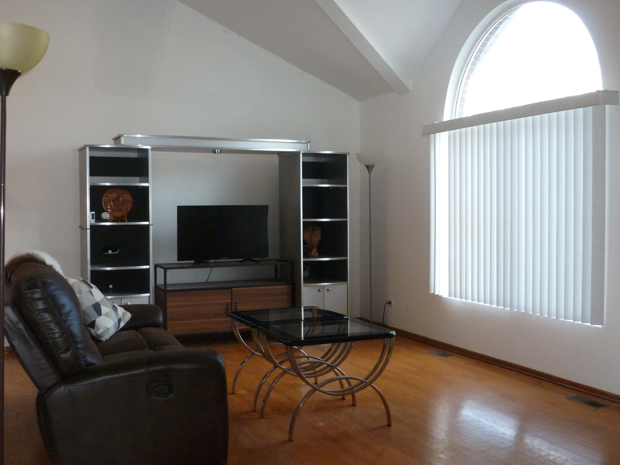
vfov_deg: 39.7
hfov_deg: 51.4
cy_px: 232
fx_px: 645
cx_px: 310
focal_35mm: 36
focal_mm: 6.4
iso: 400
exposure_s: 1/60
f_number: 3.7
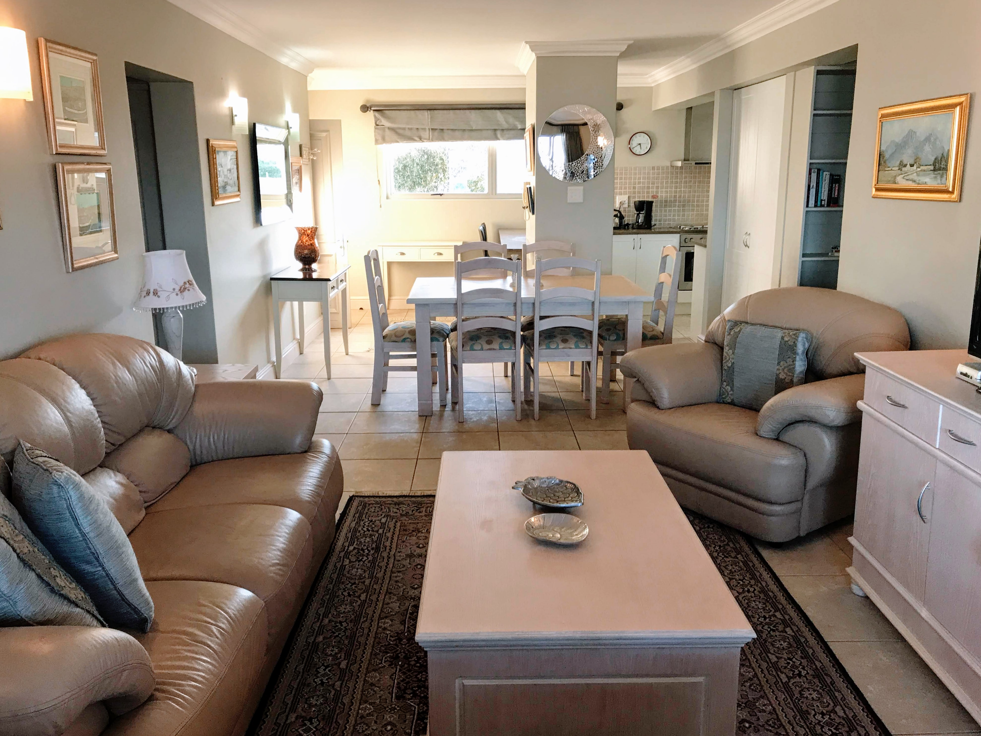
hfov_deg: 63.4
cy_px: 368
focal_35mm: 28
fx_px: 793
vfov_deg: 49.7
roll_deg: +0.2
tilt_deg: -13.4
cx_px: 490
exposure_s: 1/33
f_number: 1.8
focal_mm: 3.99
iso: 25
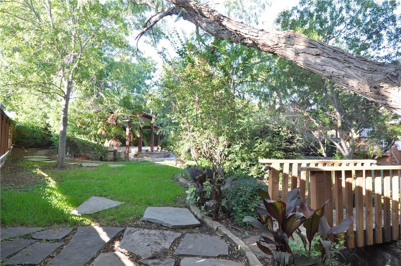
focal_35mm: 20
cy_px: 133
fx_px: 217
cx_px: 200
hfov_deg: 85.5
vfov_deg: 63.1
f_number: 5.6
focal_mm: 13
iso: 200
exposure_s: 1/30
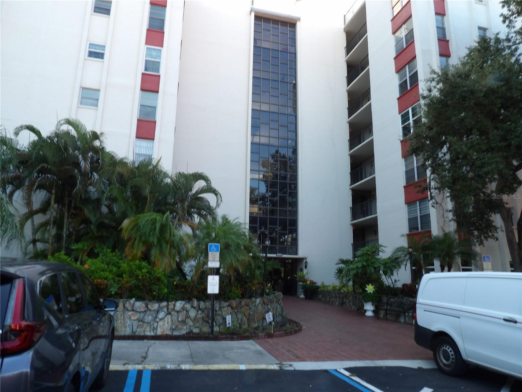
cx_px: 261
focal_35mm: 24
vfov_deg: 56.8
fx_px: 362
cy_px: 196
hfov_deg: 71.6
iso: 100
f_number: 5.6
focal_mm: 4.3
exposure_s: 1/41
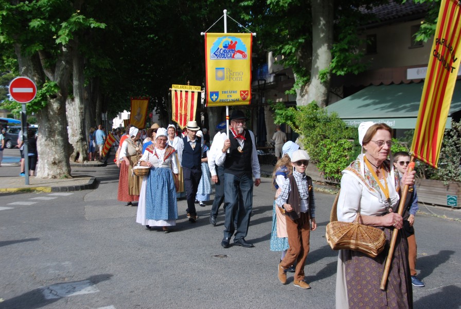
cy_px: 154
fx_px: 615
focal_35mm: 48
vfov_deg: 28.2
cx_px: 230
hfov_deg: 41.1
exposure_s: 1/200
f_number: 7.1
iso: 100
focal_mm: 32
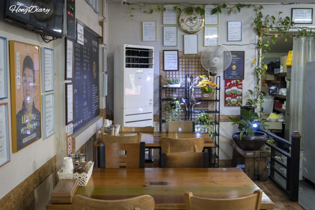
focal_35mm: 40
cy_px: 105
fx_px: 350
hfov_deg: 48.5
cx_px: 158
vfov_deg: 33.4
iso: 3200
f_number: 5
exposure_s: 1/160
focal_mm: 40
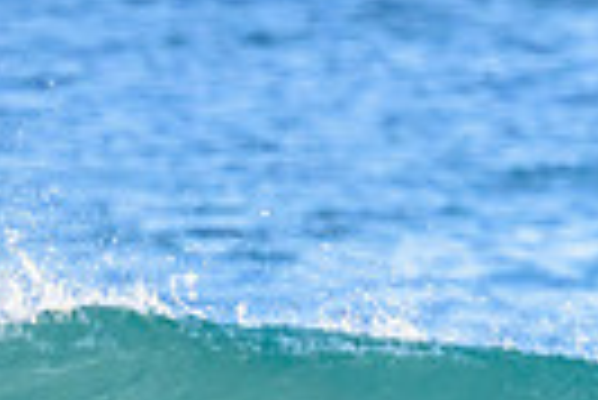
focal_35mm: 3045
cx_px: 473
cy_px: 516
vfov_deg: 0.5
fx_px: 50635
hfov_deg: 0.7
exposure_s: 1/2000
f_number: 11
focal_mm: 610
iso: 5000
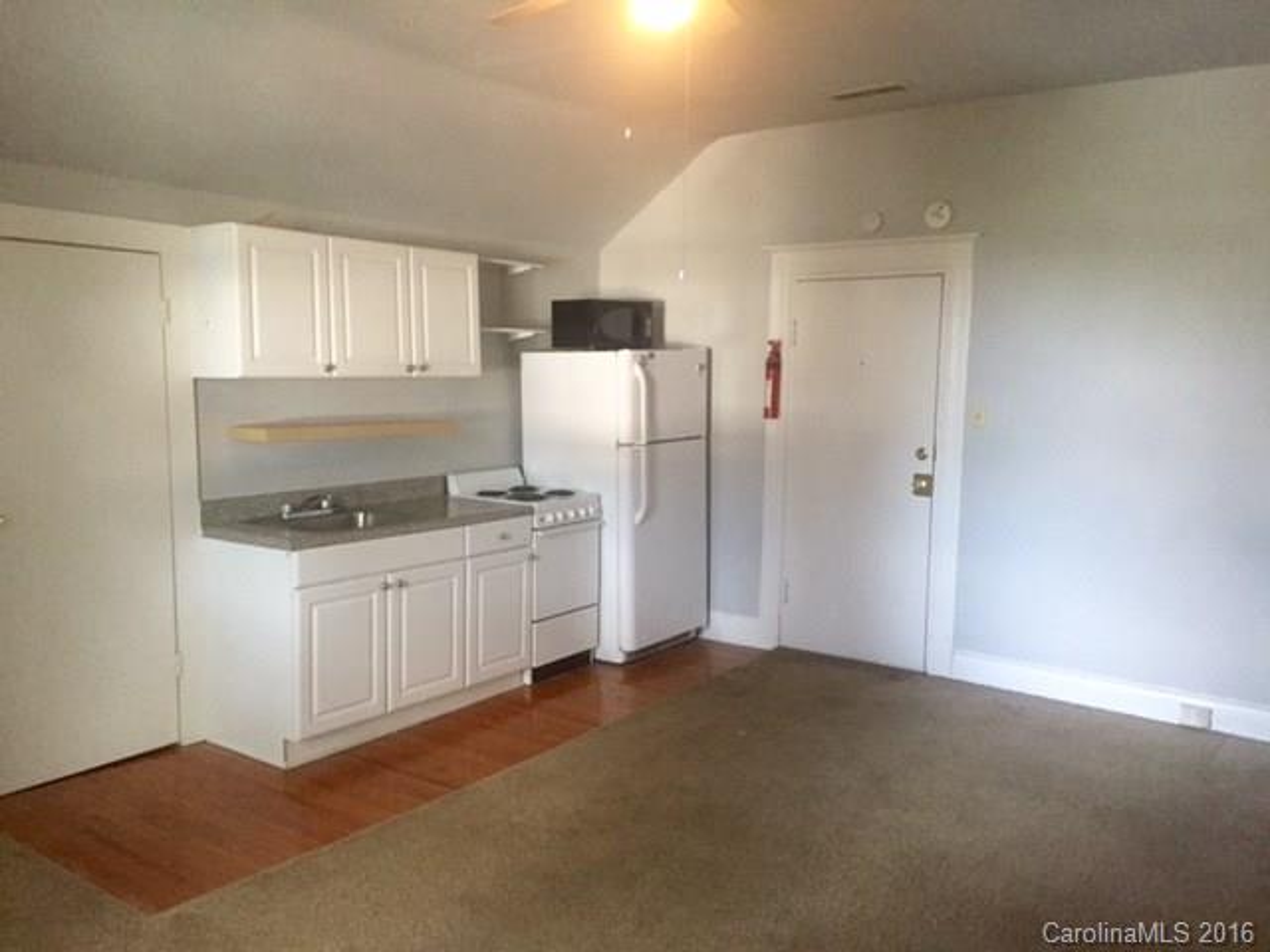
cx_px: 635
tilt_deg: -7.9
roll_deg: -0.7
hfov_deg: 61.7
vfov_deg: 48.2
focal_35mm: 29
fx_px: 1064
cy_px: 476
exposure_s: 1/30
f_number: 2.2
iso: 250
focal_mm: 4.15
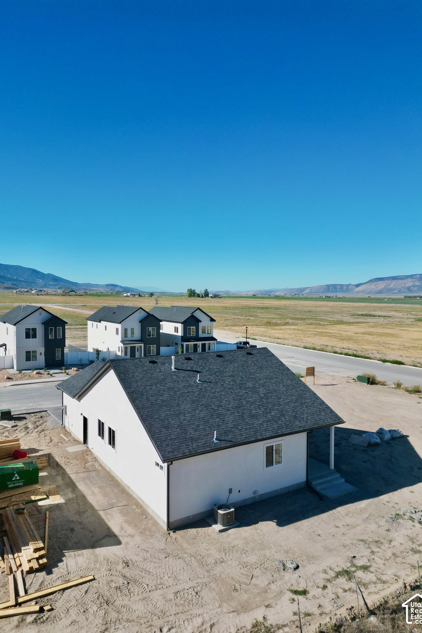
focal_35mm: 25
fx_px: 440
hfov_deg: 51.3
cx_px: 203
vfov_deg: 71.5
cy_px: 316
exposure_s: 1/3200
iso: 150
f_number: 1.7
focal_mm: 6.72
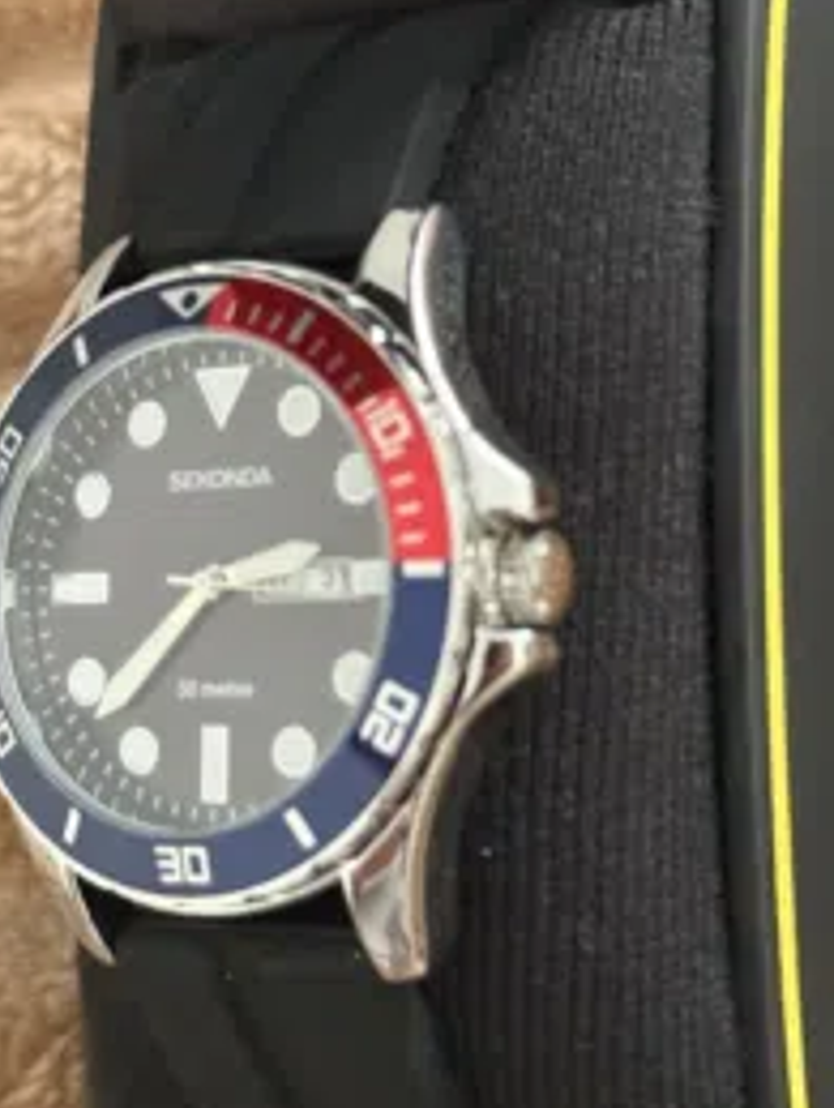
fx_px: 2371
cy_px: 453
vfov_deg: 26.3
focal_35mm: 74
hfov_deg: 19.9
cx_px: 483
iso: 640
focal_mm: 6.76
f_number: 1.78
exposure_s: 1/30
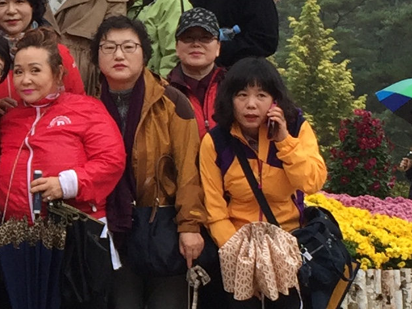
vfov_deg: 9.8
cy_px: 198
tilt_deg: +1.5
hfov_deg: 12.7
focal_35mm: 151
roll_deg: -0.8
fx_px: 1797
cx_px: -118
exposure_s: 1/60
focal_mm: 4.15
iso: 40
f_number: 2.2
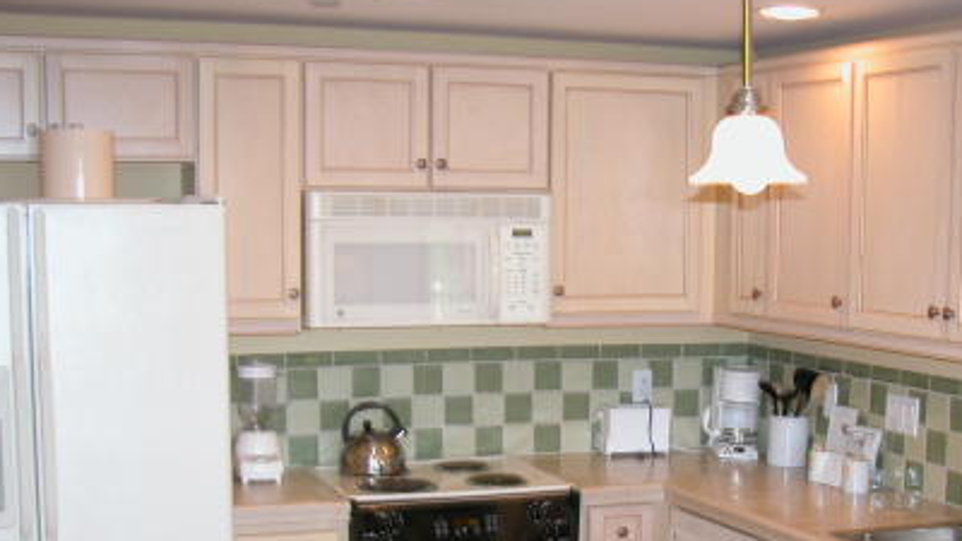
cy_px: 466
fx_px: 1556
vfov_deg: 19.4
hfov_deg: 34.2
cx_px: 604
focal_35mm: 61
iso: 100
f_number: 2.8
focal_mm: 8.9
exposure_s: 1/16.2
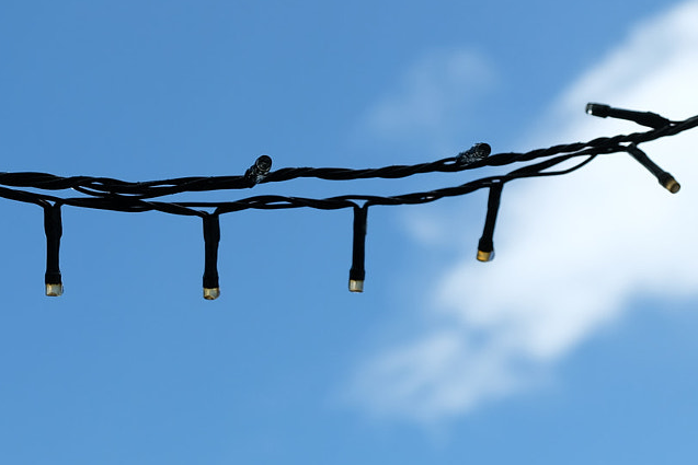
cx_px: 49
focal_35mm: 118
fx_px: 2288
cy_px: 256
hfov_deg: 17.1
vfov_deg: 11.6
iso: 200
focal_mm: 31.5
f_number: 5
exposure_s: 1/1250
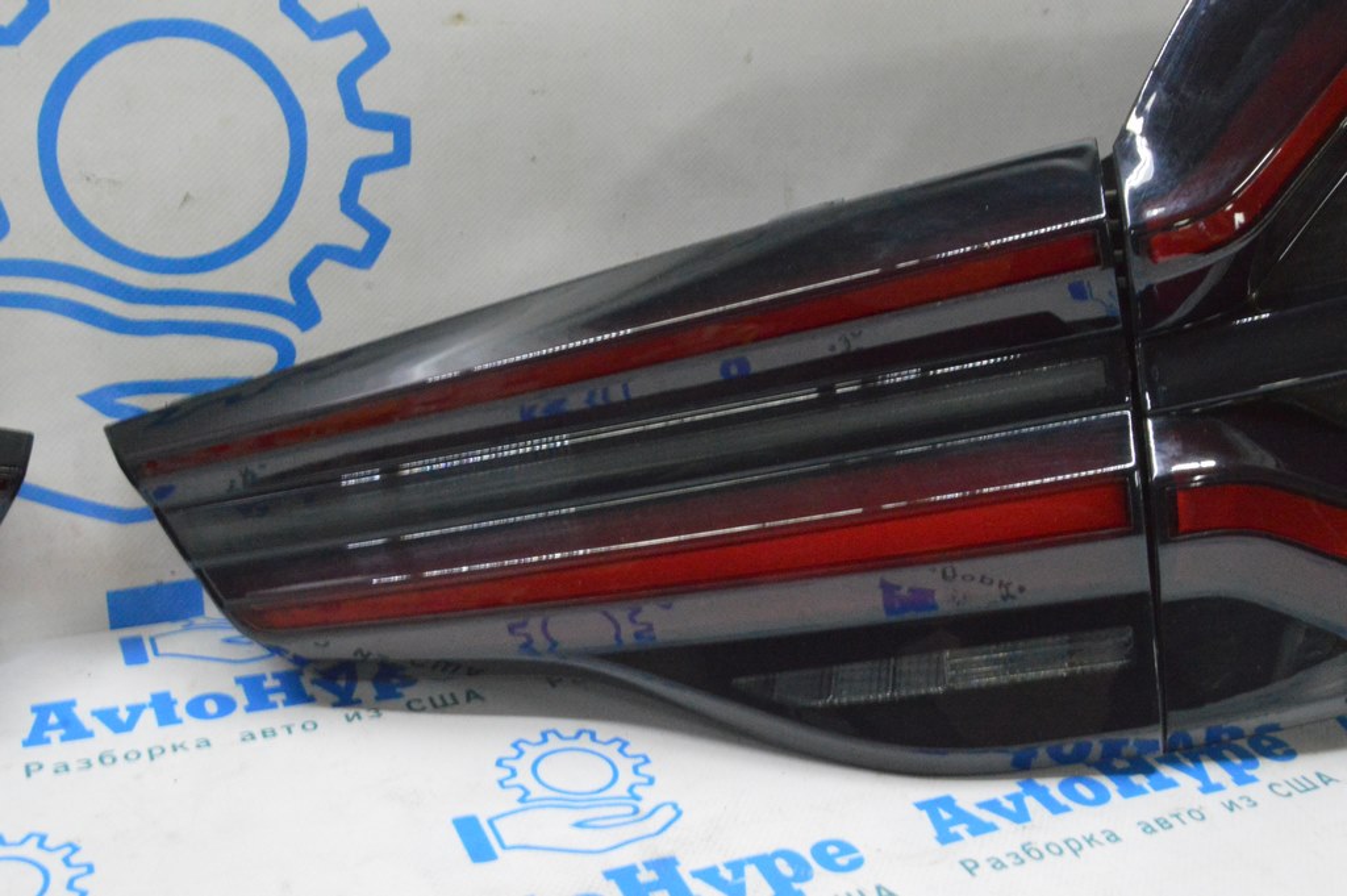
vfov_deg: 31.8
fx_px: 1570
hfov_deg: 46.4
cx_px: 674
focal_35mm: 42
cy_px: 448
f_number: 20
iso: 6400
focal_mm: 28
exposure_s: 1/15
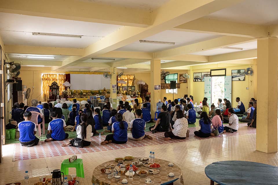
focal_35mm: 32
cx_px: 139
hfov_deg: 58.0
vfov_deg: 40.5
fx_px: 251
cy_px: 92
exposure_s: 1/160
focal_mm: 32.5
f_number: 7.1
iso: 5600
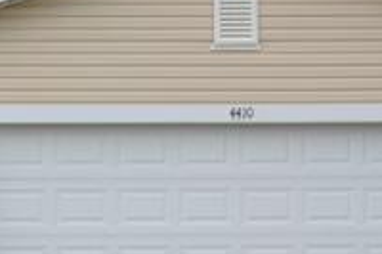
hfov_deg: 11.1
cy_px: 111
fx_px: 1951
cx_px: 27
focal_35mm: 184
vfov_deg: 7.4
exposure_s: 1/400
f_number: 4
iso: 100
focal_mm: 24
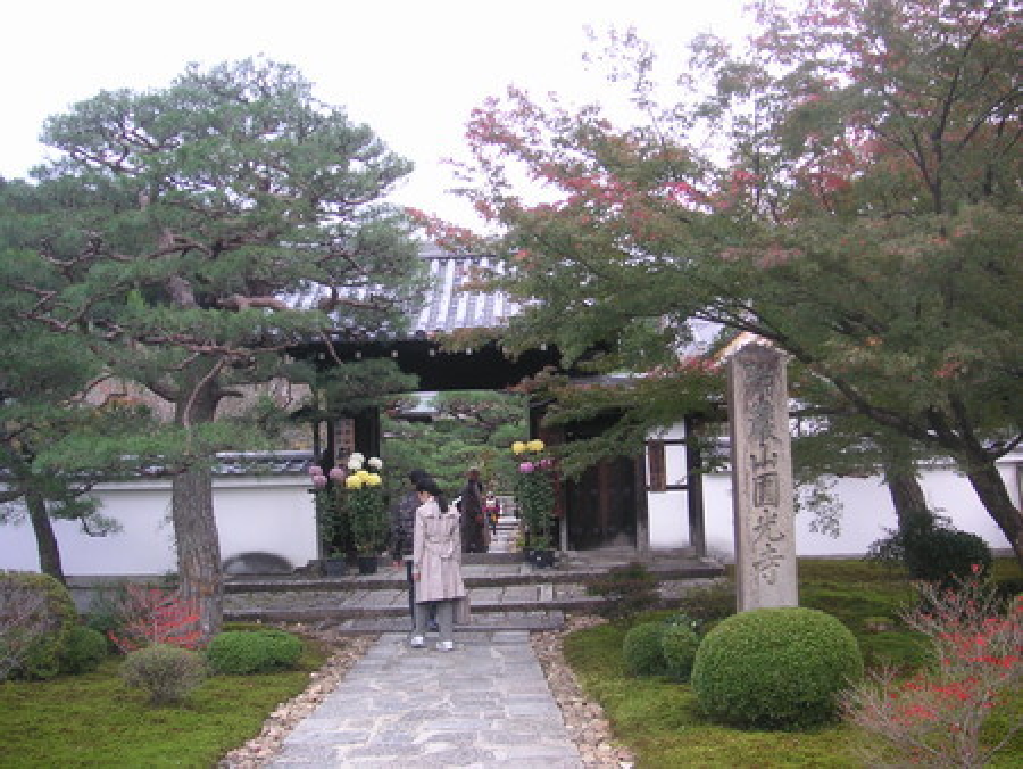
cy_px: 384
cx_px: 512
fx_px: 1094
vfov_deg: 38.7
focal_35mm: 37
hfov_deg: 50.1
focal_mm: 6.1
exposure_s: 1/45
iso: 50
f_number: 2.8
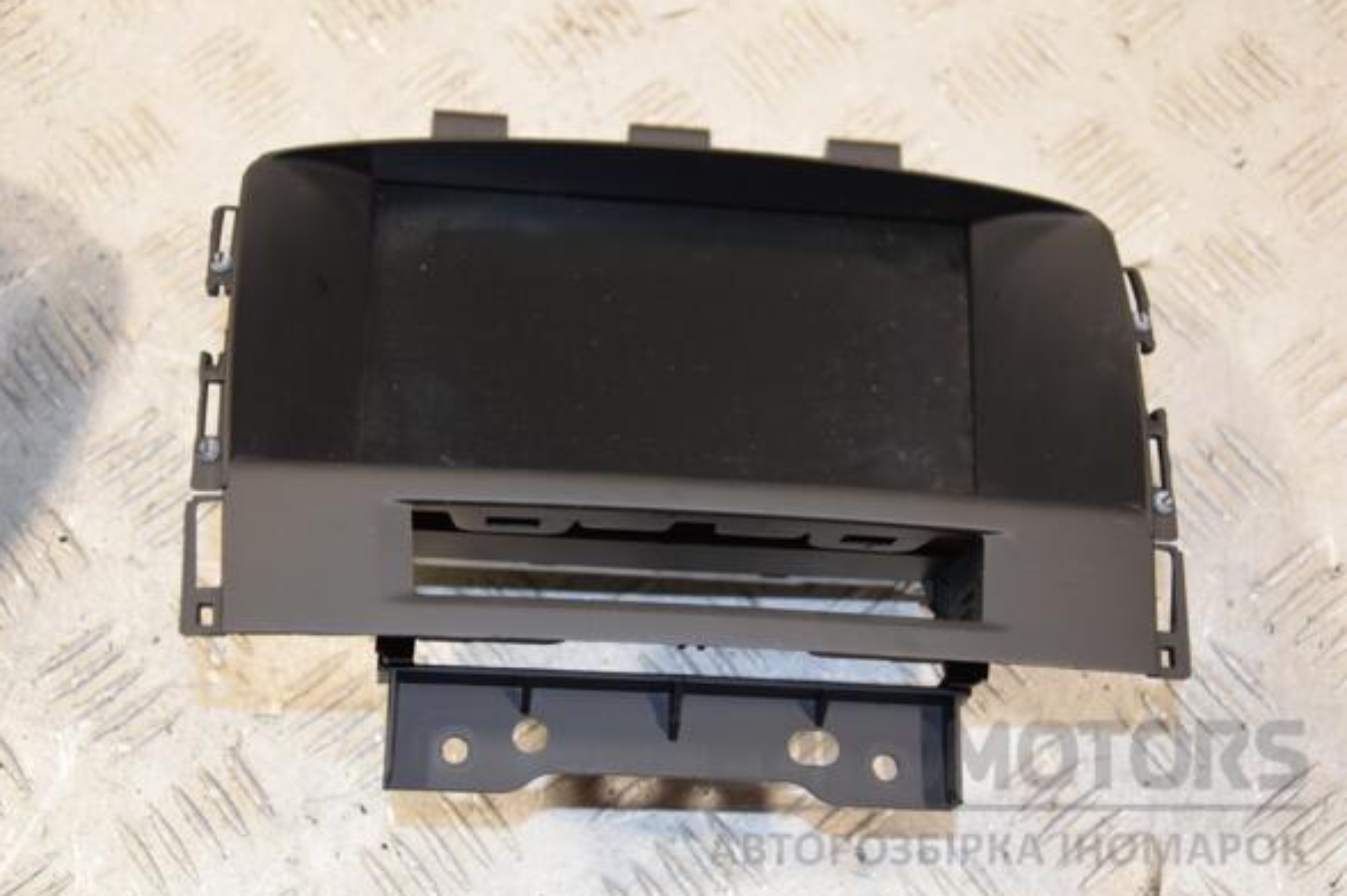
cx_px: 665
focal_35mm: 54
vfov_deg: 25.3
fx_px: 2001
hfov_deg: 37.2
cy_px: 450
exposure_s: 1/125
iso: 560
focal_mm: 35
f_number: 5.6
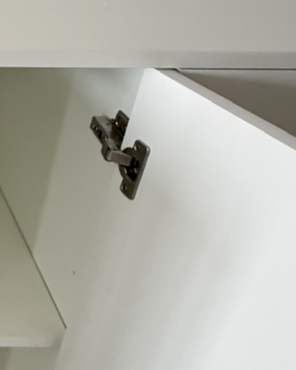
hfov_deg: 23.1
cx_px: -172
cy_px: 145
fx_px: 548
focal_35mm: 50
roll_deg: -0.8
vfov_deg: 37.2
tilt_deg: -27.8
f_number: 2.2
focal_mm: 2.22
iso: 640
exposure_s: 1/60
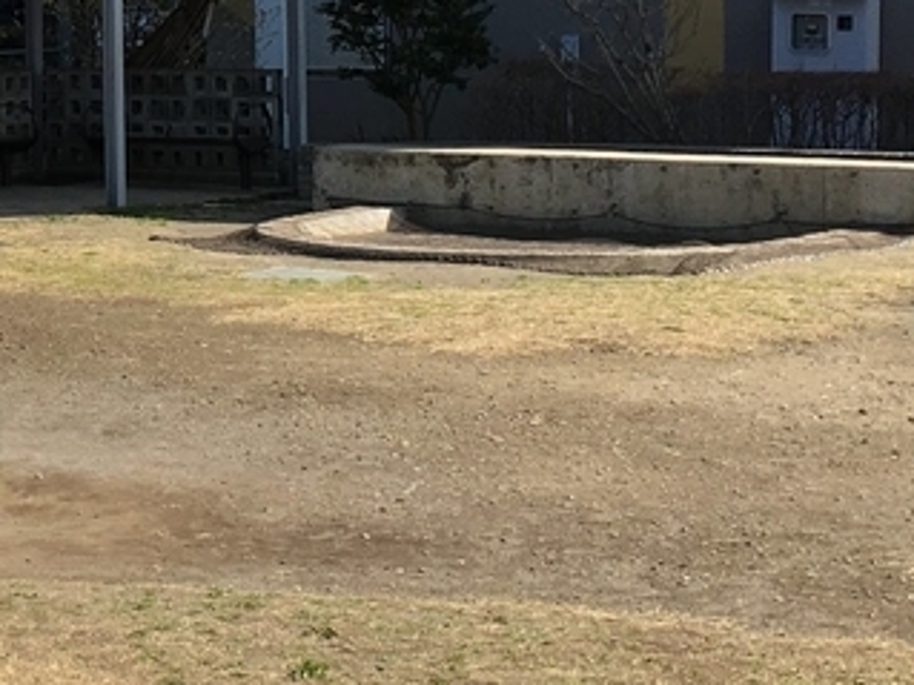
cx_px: -160
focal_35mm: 109
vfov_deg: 13.4
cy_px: 49
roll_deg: +0.8
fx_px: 2877
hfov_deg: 17.3
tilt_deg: -1.2
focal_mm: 4.15
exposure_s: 1/1282
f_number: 2.2
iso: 25
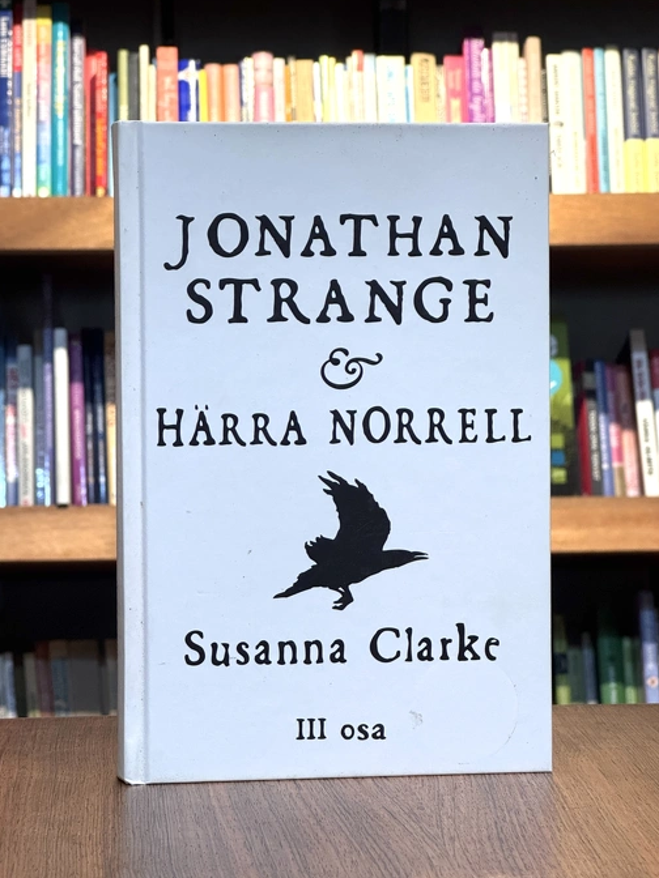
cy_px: 436
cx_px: 329
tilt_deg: -1.1
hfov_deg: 18.9
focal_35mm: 78
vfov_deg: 25.0
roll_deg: +0.0
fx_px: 1980
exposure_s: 1/99
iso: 200
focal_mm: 9
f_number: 2.8
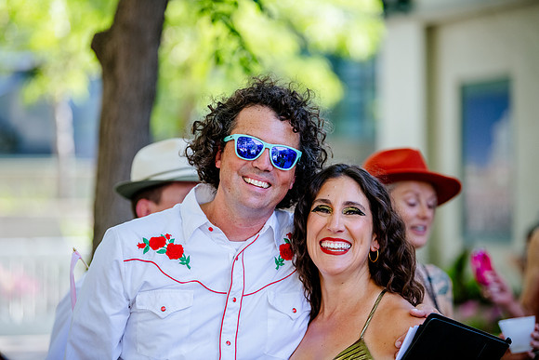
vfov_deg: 9.5
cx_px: 270
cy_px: 180
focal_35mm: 145
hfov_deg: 14.2
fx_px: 2171
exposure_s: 1/1000
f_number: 2.8
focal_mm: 145
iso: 1250
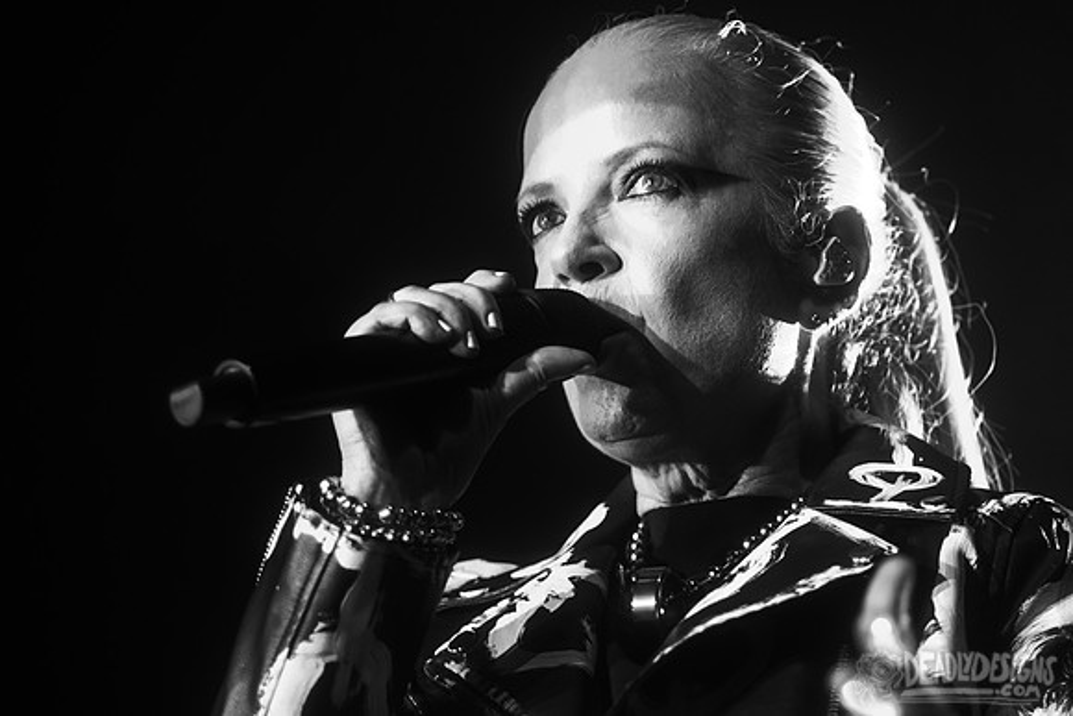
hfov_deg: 12.9
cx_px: 772
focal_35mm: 159
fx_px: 4731
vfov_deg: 8.7
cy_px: 385
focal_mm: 110
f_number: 3.2
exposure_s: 1/200
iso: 2500
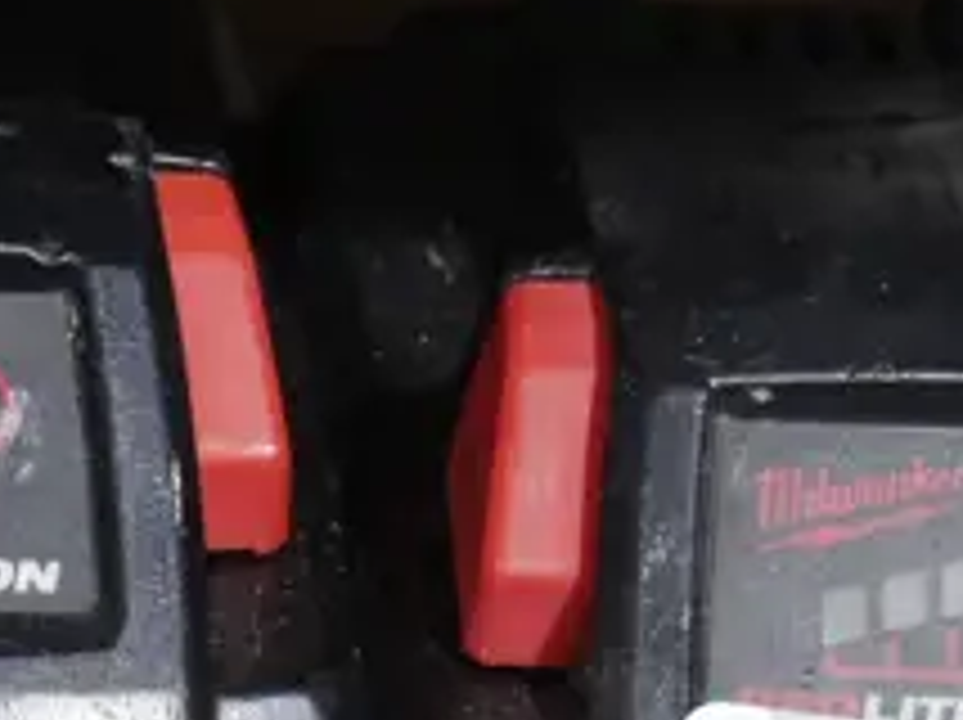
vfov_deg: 7.3
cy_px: 990
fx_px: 5585
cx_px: 387
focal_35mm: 201
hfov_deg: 9.9
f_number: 4.6
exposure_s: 1/60
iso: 1600
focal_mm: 21
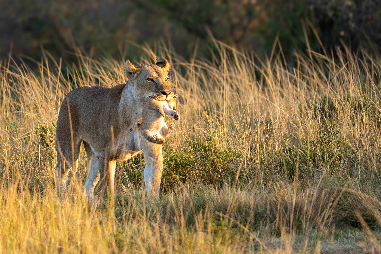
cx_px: 170
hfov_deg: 2.7
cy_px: 142
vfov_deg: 1.8
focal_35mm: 758
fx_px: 8020
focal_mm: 388
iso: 1000
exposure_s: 1/500
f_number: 6.3
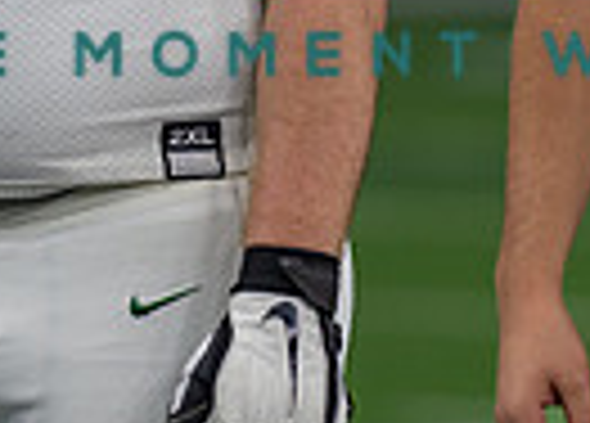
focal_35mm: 692
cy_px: -236
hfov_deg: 2.9
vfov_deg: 2.1
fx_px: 11613
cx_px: 127
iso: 400
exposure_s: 1/640
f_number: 1.8
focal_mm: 135
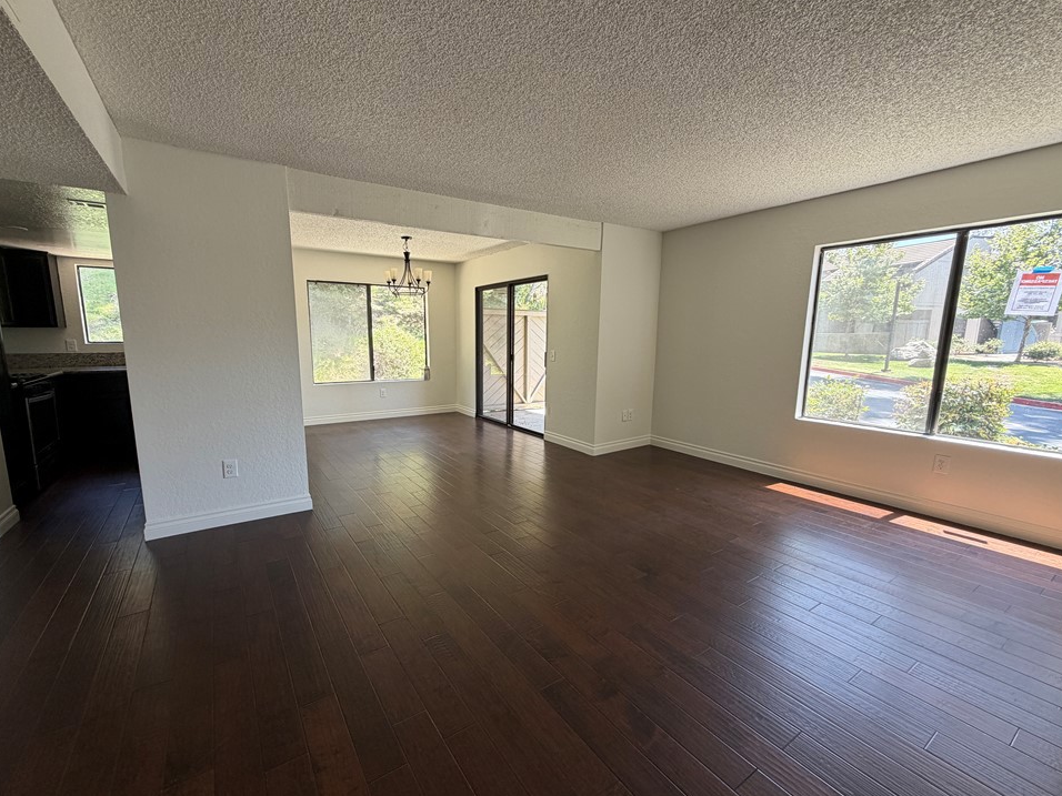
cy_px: 409
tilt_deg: -9.4
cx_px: 508
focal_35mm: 15
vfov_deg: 81.7
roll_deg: +0.1
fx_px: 460
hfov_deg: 98.1
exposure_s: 1/121
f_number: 2.2
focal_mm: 2.22
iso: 125
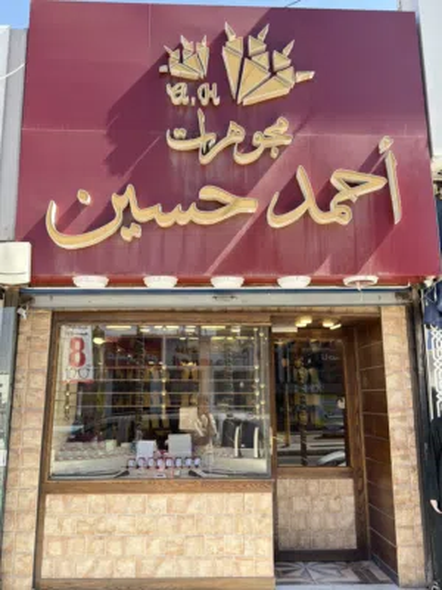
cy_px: 295
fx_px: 528
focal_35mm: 31
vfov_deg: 58.4
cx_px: 221
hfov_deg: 45.4
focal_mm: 6.76
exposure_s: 1/1086
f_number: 1.78
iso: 100
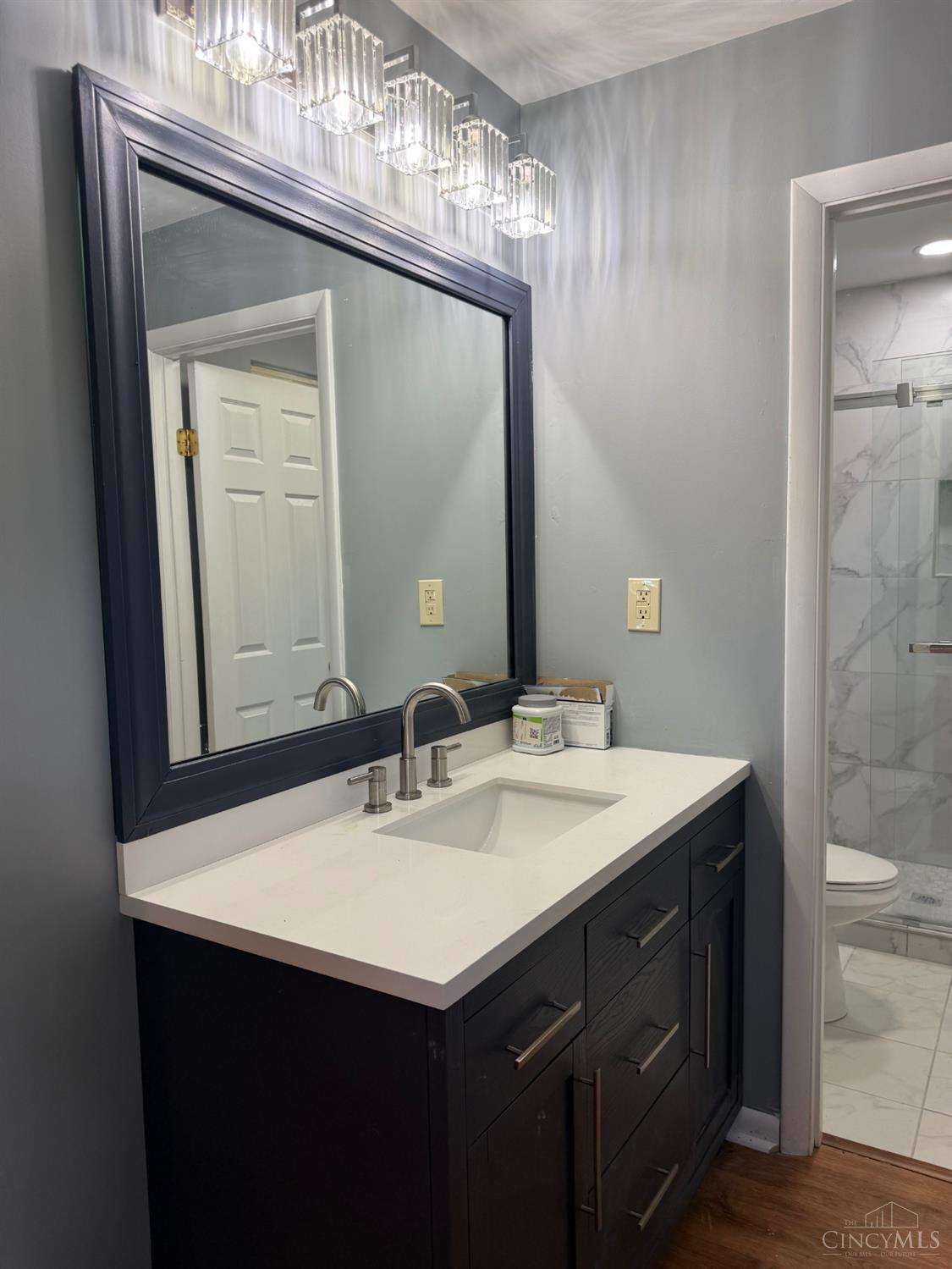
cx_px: 476
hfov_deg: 56.8
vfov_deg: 71.6
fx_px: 880
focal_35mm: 24
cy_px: 634
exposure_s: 1/143
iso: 100
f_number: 1.78
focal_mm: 6.76
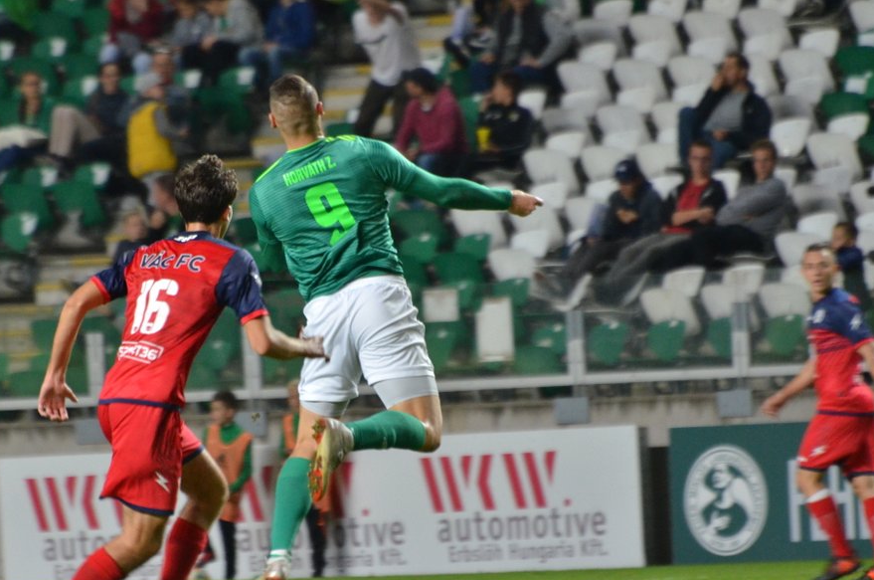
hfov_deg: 3.4
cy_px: 331
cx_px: 299
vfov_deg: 2.2
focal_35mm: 614
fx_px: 14882
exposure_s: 1/160
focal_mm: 300
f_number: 5.6
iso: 1600
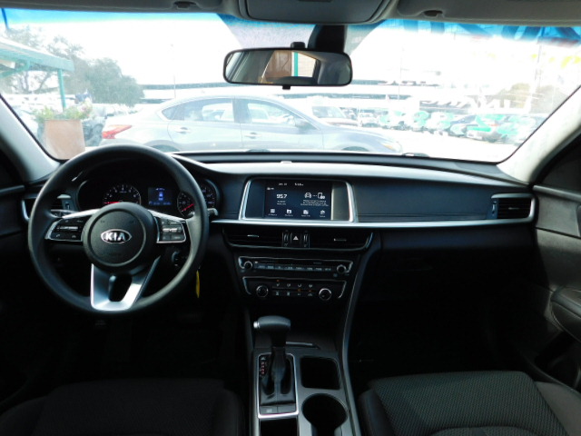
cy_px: 218
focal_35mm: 23
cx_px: 290
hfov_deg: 73.9
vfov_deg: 58.9
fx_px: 386
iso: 125
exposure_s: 1/100
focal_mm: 4
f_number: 3
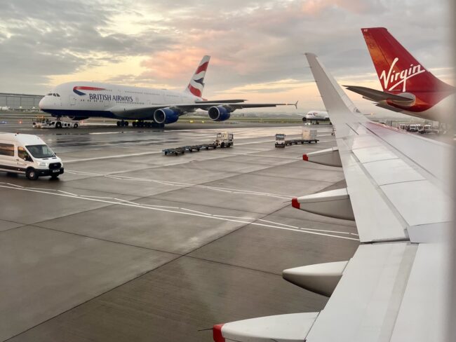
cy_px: 171
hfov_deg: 67.3
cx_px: 228
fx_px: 343
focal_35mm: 26
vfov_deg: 53.1
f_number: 1.6
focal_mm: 5.1
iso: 100
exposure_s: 1/121
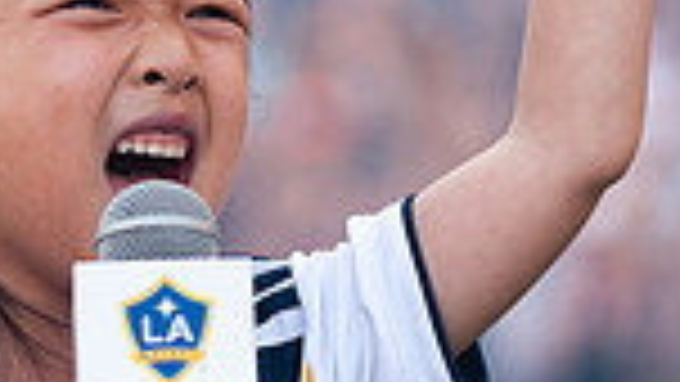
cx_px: 275
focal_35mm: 467
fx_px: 8422
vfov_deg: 2.6
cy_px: 270
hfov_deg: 4.6
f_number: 2.8
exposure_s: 1/1600
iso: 800
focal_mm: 116
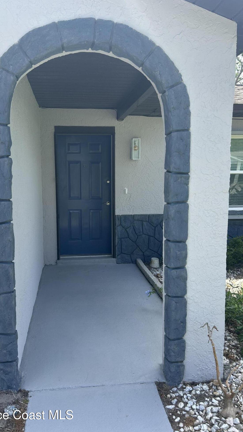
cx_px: 98
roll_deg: -0.9
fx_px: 332
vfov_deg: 66.1
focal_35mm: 29
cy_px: 214
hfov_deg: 40.0
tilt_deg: -6.2
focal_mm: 5.7
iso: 50
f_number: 1.5
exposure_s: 1/1183
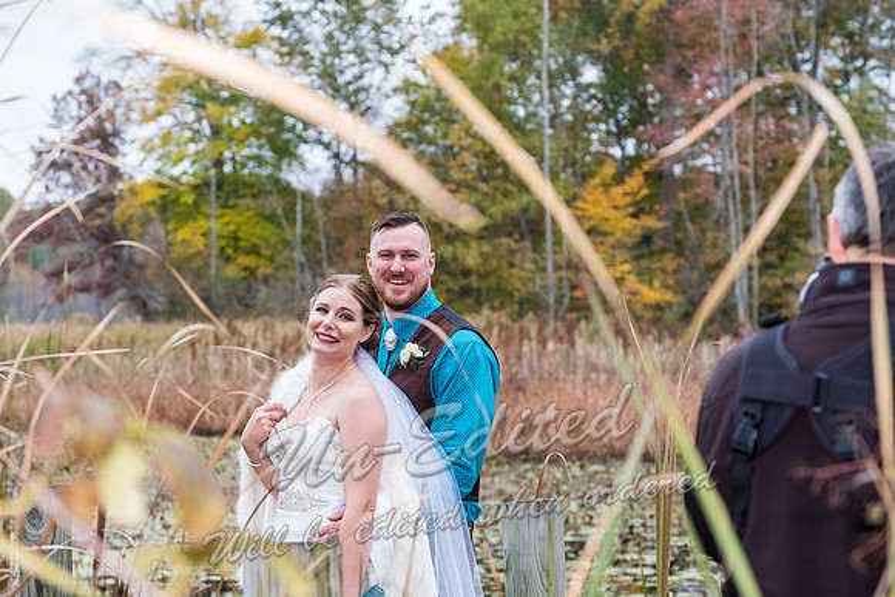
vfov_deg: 13.3
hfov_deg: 19.8
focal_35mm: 103
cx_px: 448
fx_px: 2561
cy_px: 298
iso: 1600
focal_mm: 68.7
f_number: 4.5
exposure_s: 1/200
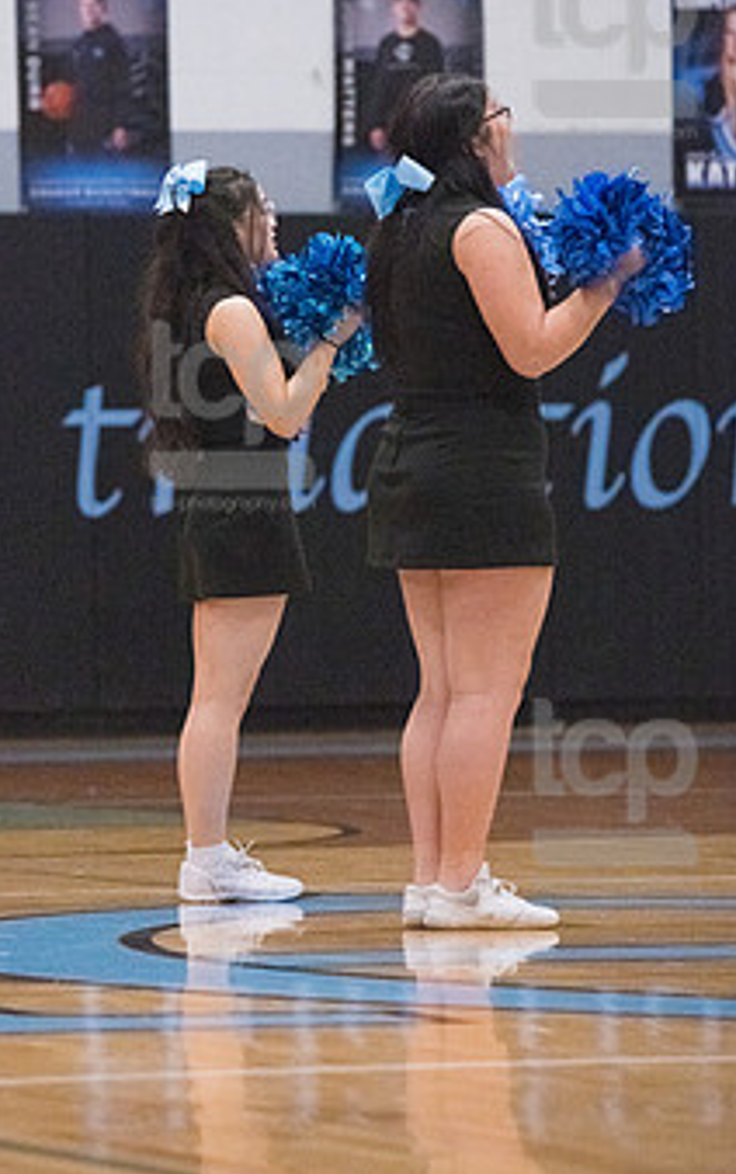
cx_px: 233
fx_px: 8675
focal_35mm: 271
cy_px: 417
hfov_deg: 4.9
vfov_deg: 7.7
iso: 10000
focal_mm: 200
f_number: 4.5
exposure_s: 1/1600
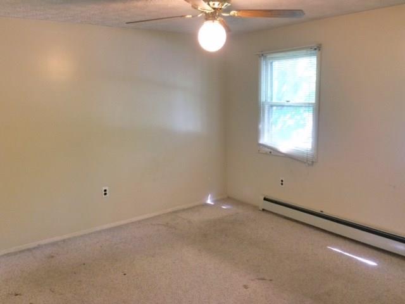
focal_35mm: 29
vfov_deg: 48.2
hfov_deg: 61.7
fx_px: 339
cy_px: 152
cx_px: 202
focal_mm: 4.15
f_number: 2.2
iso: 200
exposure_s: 1/30
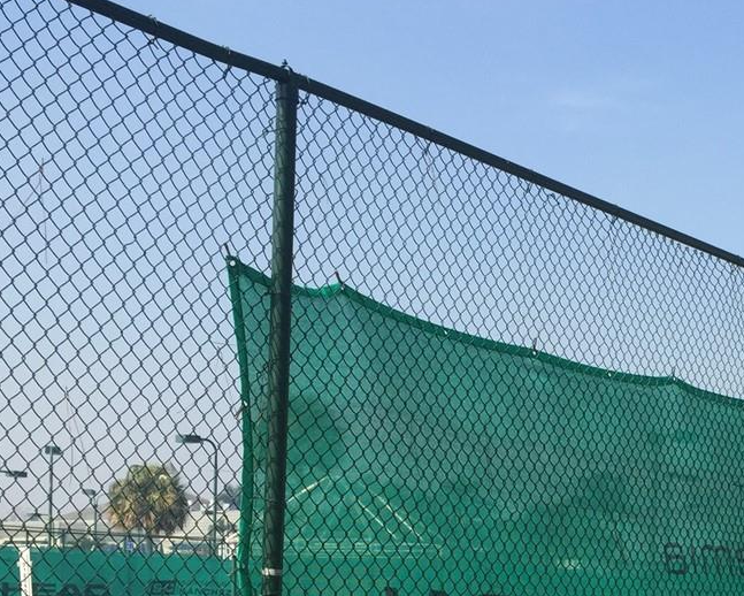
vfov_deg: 20.9
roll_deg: -1.8
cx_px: 768
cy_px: 643
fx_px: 1542
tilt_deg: +0.5
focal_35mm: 70
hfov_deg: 25.6
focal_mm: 4.15
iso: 32
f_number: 2.2
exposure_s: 1/1464
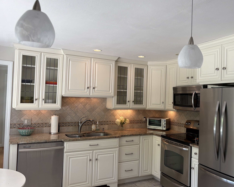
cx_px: 140
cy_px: 91
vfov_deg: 47.1
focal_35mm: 31
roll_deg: -1.3
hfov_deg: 56.7
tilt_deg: +2.7
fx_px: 215
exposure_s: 1/120
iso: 64
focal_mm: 5.96
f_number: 1.6
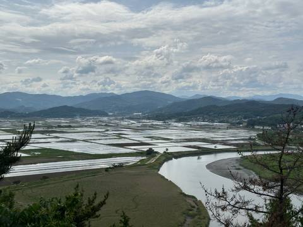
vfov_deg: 30.3
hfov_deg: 39.7
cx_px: 152
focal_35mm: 48
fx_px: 420
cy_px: 114
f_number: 1.78
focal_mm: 6.86
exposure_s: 1/10870
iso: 64
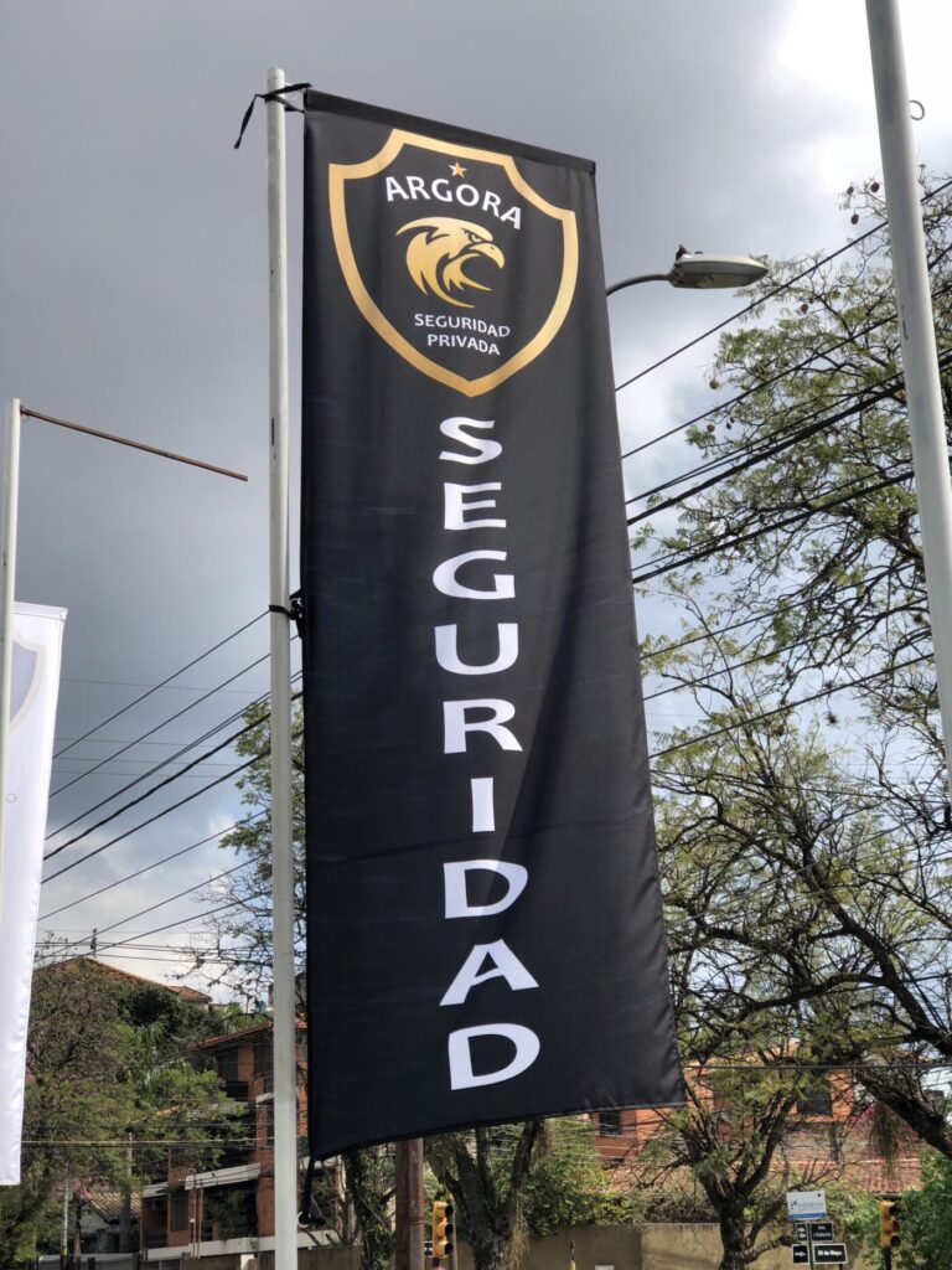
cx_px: 476
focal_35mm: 57
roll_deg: +1.5
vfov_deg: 33.8
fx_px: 2090
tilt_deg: +18.3
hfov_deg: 25.7
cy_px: 635
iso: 20
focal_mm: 6.6
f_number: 2.8
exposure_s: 1/706
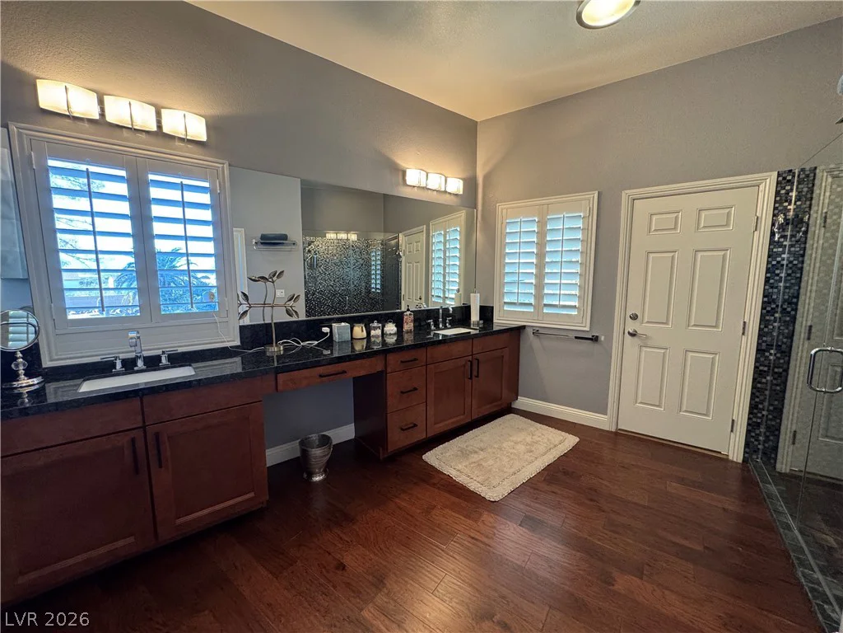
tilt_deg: -7.4
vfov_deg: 85.7
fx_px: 341
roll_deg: +1.0
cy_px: 316
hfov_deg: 102.1
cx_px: 422
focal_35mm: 14
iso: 200
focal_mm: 2.22
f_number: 2.2
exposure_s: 1/60
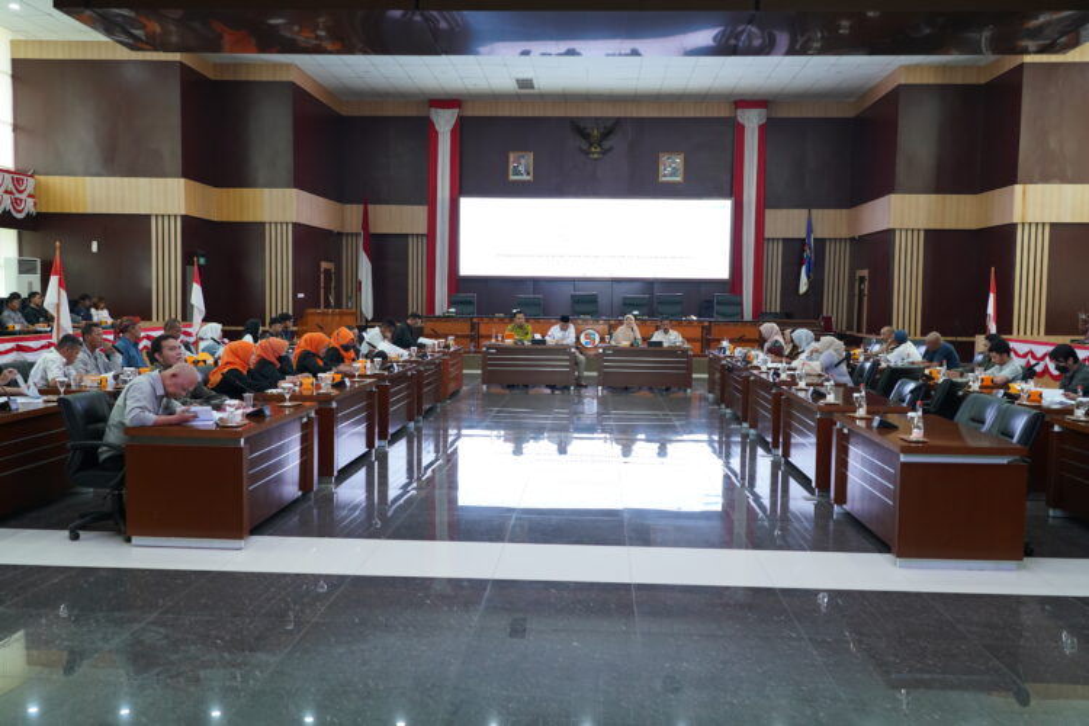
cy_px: 363
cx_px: 544
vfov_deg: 42.3
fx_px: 938
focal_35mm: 31
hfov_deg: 60.3
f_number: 5.6
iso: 2500
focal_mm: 31
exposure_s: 1/125
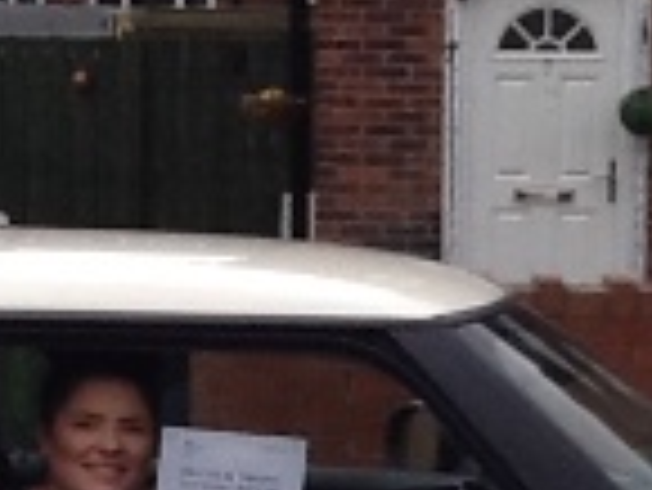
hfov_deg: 13.0
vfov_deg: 9.6
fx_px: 2865
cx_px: 319
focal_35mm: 152
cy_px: 641
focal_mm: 2.03
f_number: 2.4
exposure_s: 1/622
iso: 40
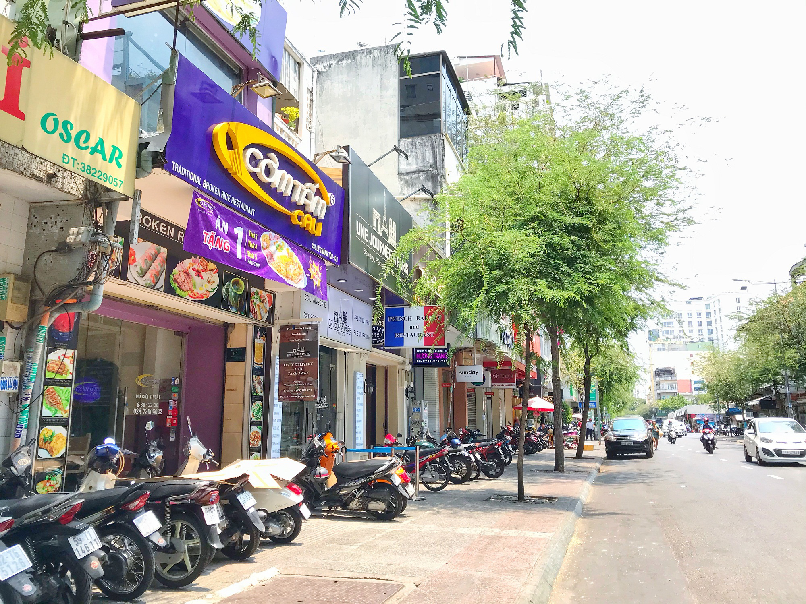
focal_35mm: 28
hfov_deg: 63.4
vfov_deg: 49.7
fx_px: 652
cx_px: 403
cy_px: 302
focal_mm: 3.99
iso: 20
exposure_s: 1/622
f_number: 1.8
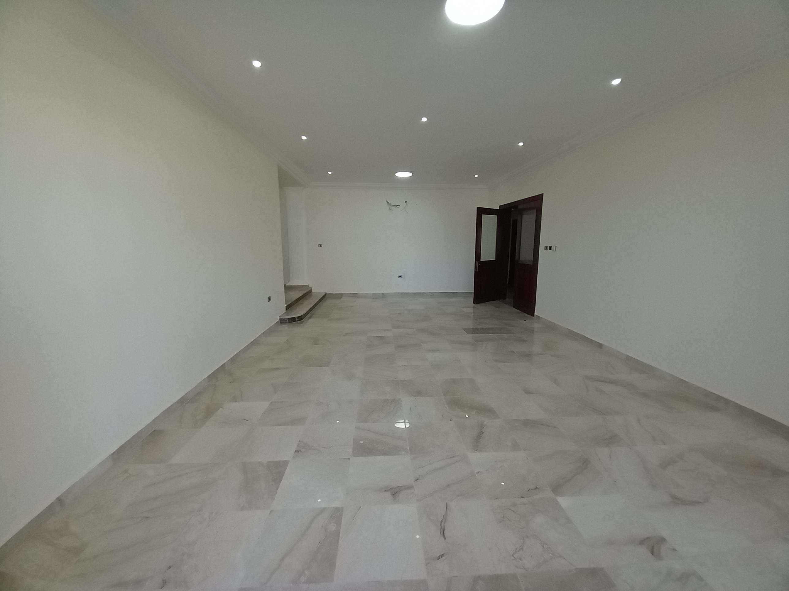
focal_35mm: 13
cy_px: 296
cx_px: 394
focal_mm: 1.13
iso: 100
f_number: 2.2
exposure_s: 1/100
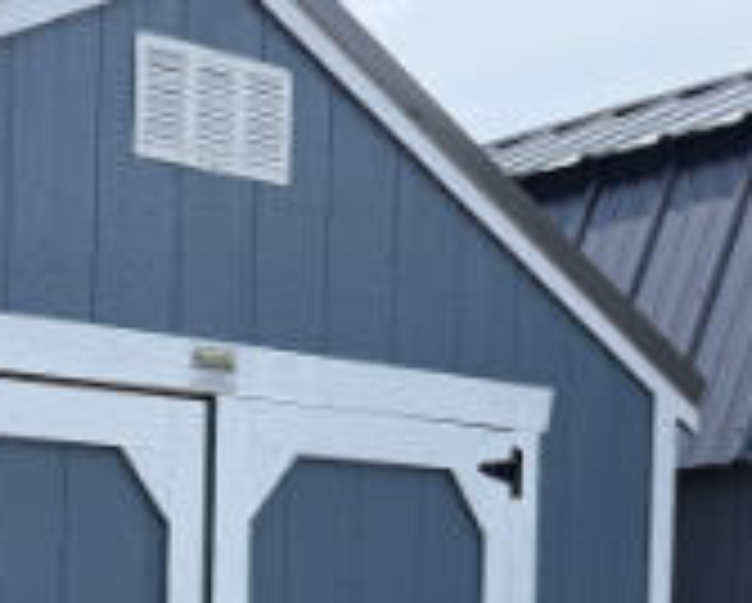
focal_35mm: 84
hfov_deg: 20.5
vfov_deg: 17.2
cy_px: 796
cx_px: -261
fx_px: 1872
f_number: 1.8
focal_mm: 6.8
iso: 100
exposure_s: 1/3584
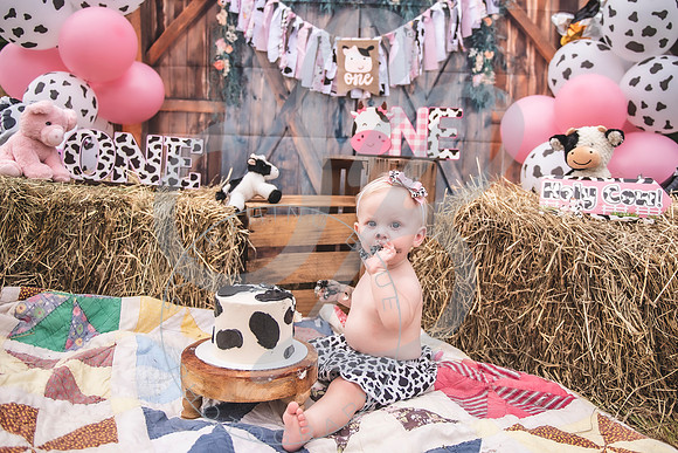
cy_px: 183
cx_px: 366
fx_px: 623
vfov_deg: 39.7
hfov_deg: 57.0
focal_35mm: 33
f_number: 2.8
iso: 100
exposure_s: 1/400
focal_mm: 26
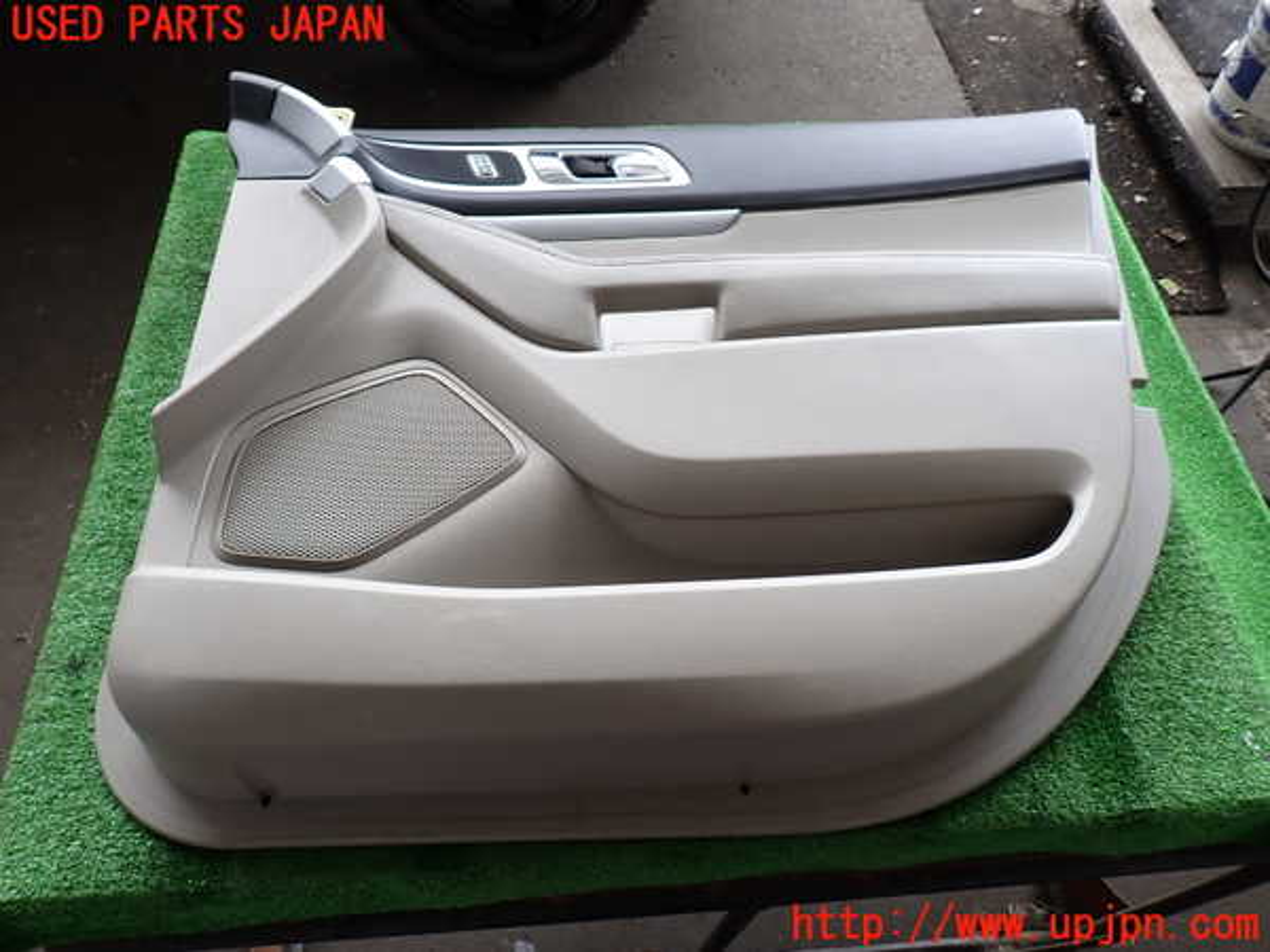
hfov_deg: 69.4
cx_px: 635
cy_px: 476
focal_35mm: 25
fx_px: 917
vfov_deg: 54.9
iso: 100
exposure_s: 1/60
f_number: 2.8
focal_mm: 4.5
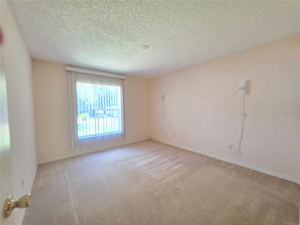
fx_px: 113
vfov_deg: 89.9
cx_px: 150
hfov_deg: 106.2
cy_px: 112
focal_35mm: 13
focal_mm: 2.2
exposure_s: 1/120
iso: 250
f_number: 1.9
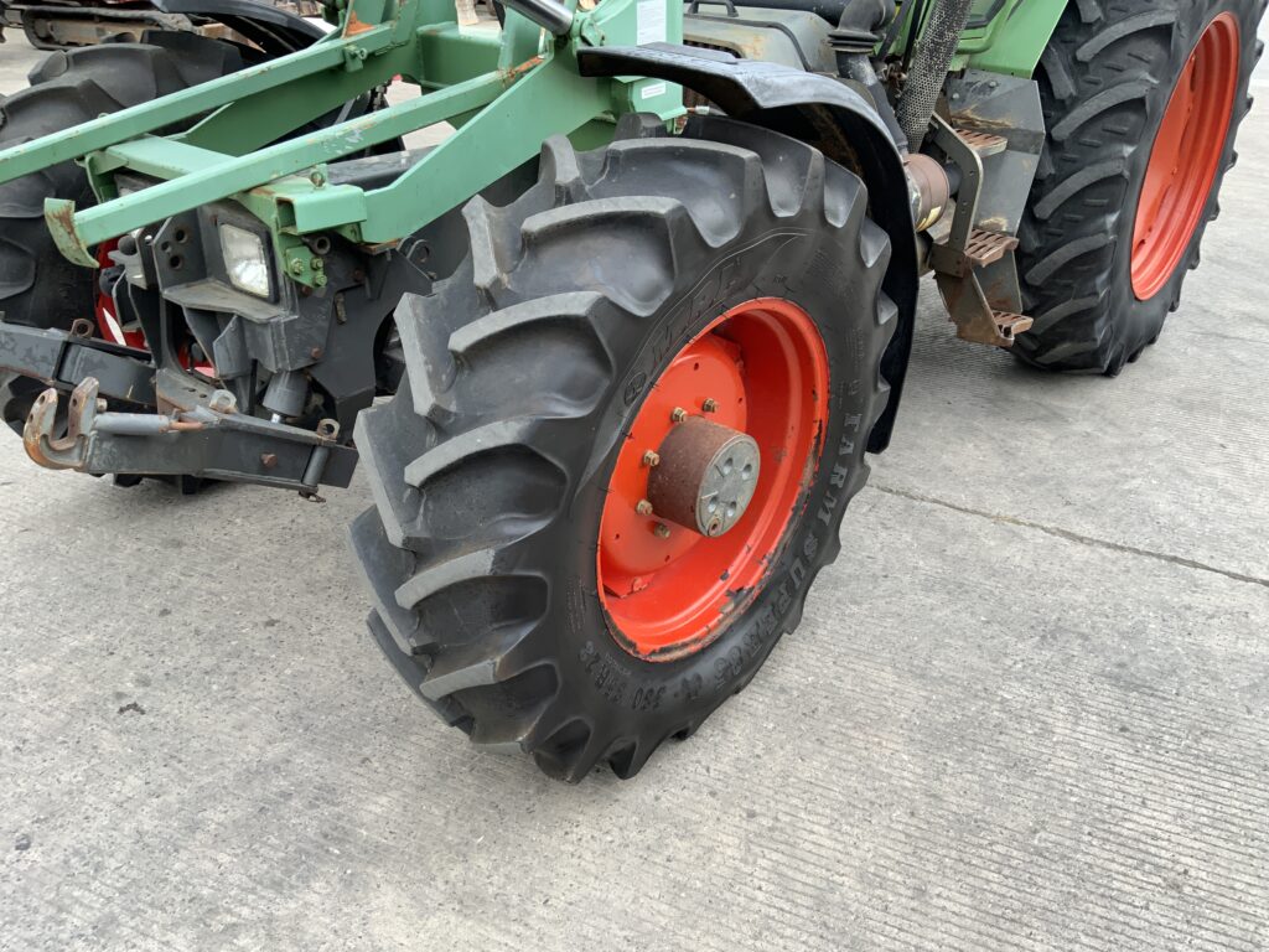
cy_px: 476
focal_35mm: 29
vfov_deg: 48.2
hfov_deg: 61.7
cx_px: 634
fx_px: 1063
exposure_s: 1/152
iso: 16
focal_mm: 3
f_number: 1.8
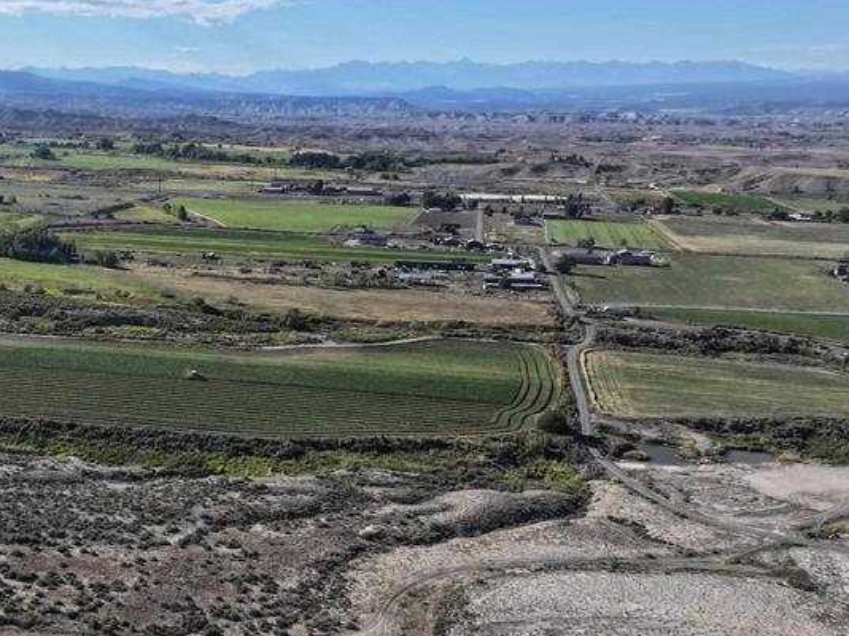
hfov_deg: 38.7
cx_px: 100
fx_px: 1128
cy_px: 338
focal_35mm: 46
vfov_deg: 31.5
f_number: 2.8
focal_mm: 12.29
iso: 220
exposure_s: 1/4000
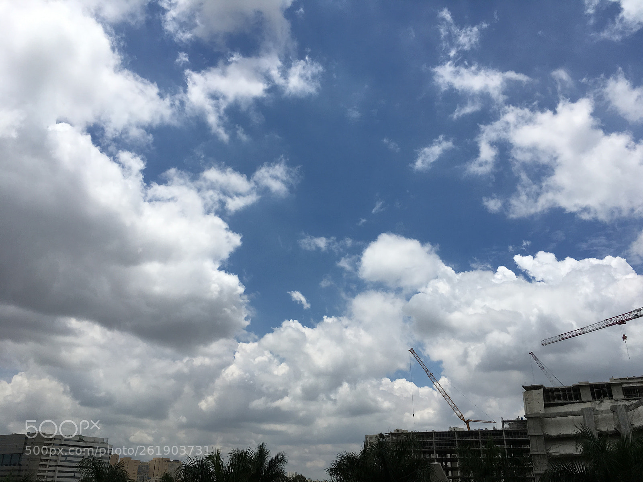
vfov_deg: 48.2
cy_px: 241
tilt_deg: +24.7
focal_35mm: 29
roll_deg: -0.5
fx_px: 539
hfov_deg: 61.7
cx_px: 322
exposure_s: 1/4274
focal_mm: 4.15
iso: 25
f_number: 2.2
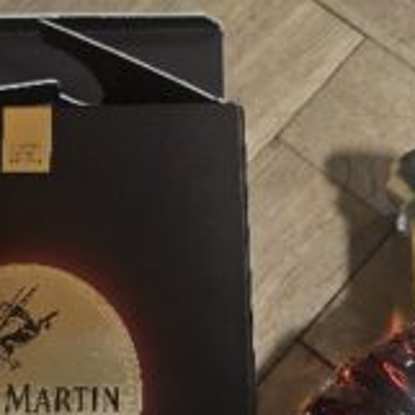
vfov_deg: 25.0
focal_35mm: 67
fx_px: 909
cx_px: 183
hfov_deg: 25.7
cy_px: 363
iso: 1250
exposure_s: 1/25.1
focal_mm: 6.3
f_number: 1.7
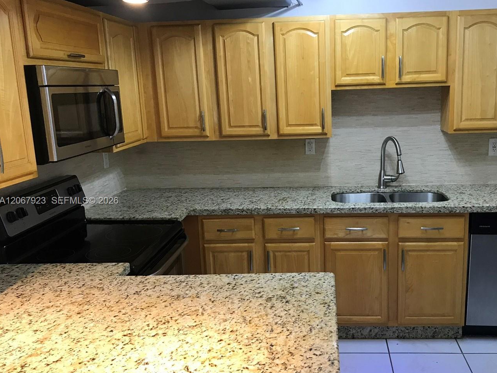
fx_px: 503
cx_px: 308
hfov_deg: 52.1
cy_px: 201
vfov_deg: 40.7
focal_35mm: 35
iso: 40
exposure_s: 1/24
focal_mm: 3.99
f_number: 1.8
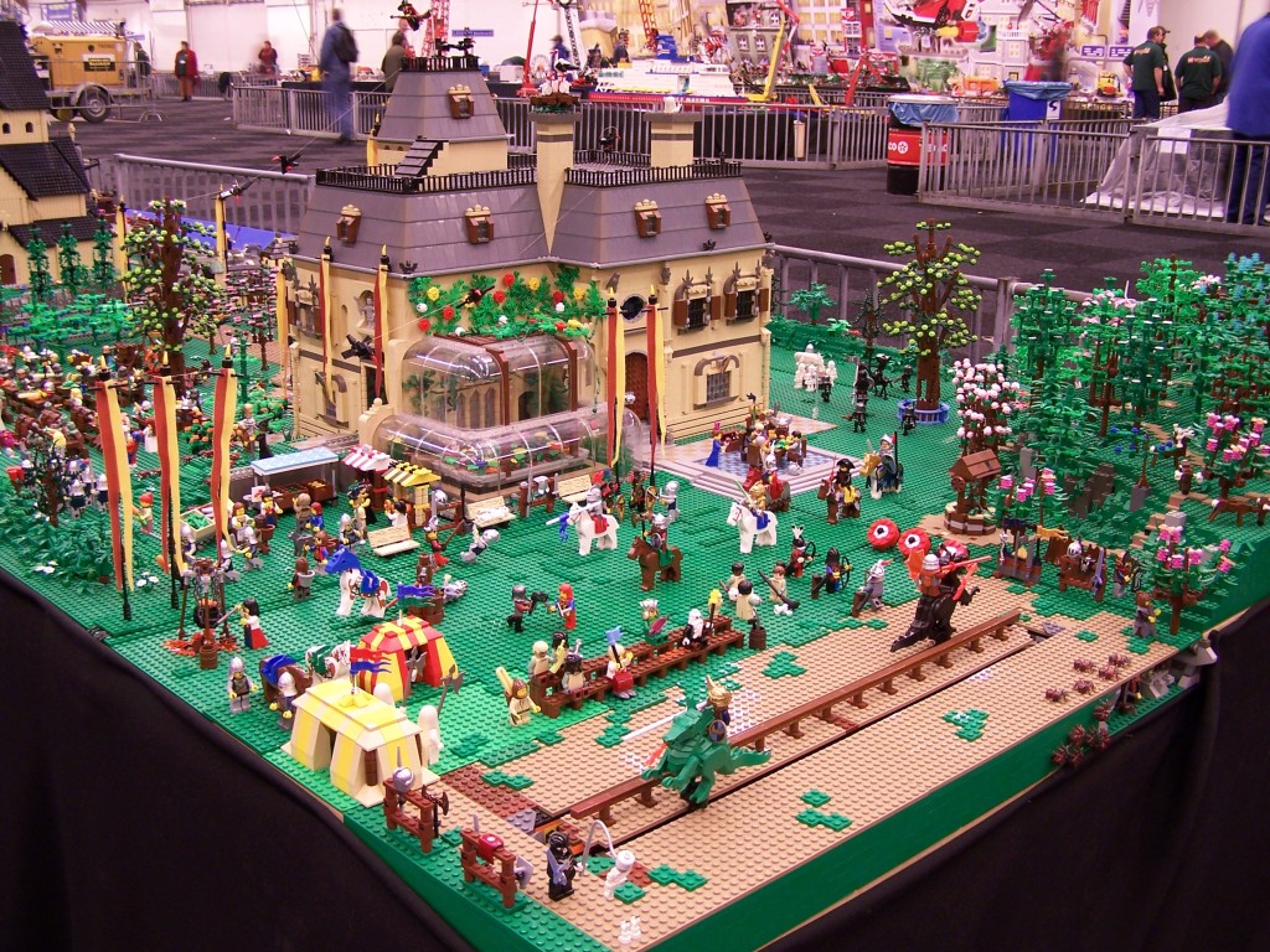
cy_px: 476
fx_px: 1394
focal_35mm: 38
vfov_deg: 37.7
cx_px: 635
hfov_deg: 49.0
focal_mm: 6.3
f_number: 2.8
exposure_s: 1/2
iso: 80
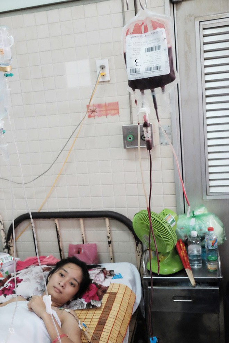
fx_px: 363
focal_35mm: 38
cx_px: 114
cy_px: 172
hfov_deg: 35.1
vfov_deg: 50.7
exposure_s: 1/140
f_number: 4.5
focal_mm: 25.4
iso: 6400
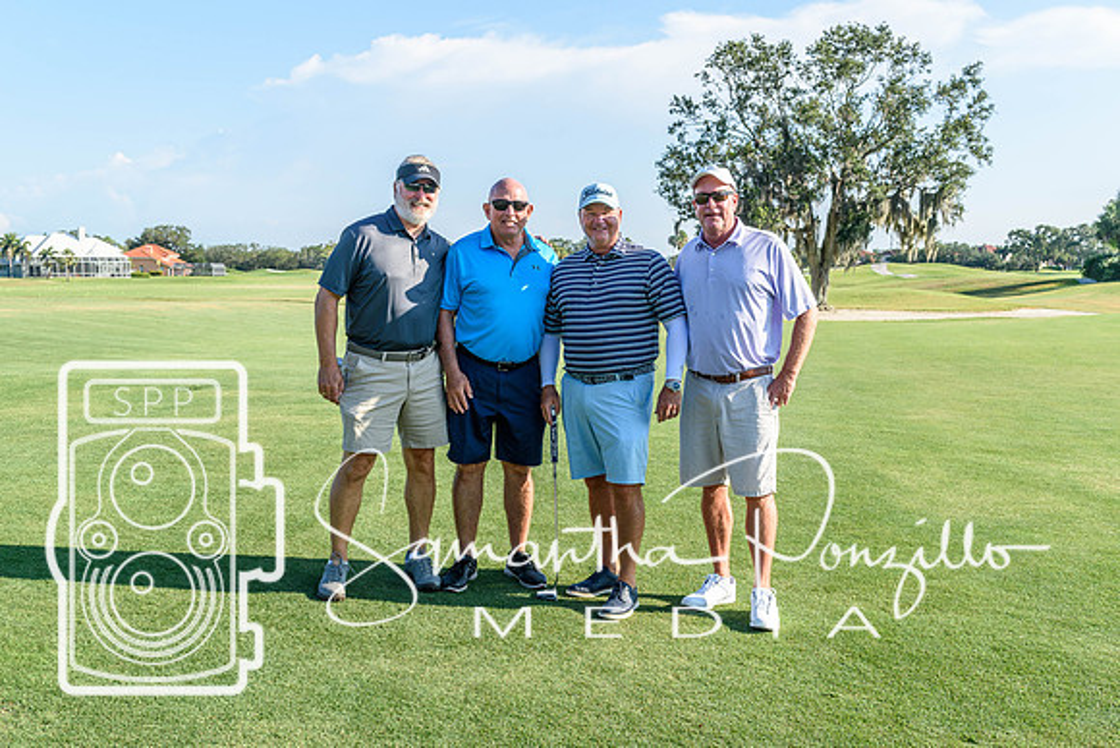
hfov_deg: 49.5
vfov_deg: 34.2
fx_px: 1214
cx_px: 560
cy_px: 374
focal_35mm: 39
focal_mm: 26
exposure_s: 1/320
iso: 200
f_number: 9
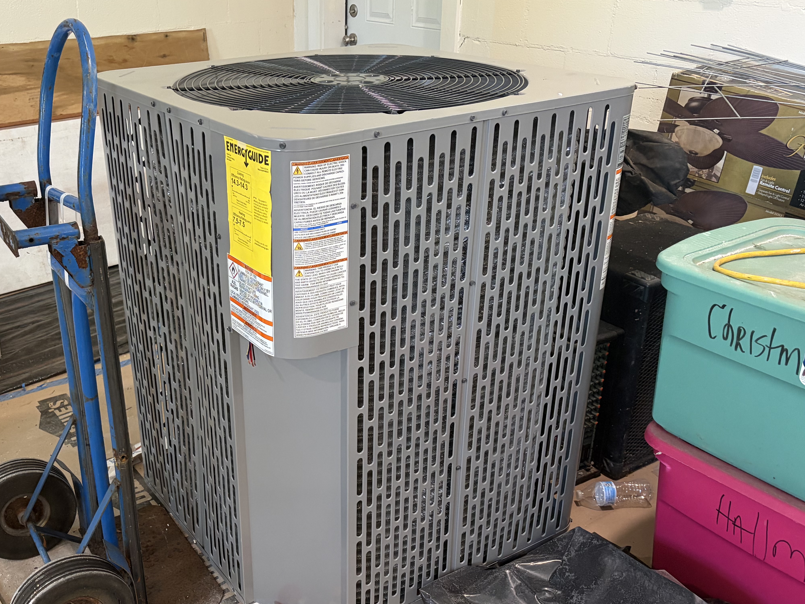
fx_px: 860
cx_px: 298
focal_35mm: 37
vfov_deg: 38.5
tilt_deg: -27.1
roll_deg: +3.2
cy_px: 361
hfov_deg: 49.6
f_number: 1.6
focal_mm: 5.96
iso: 320
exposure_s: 1/60
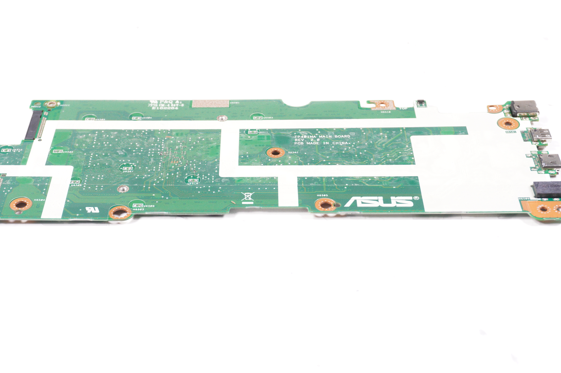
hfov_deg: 32.9
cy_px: 190
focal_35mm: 61
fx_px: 950
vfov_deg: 22.2
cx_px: 256
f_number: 6.3
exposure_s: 1/250
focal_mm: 34
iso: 1000
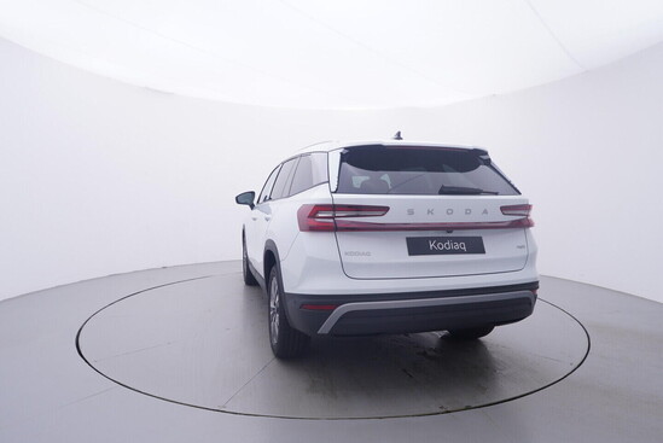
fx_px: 415
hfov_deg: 77.3
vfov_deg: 56.2
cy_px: 222
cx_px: 332
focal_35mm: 22
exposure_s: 1/80
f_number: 5
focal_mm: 15
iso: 200
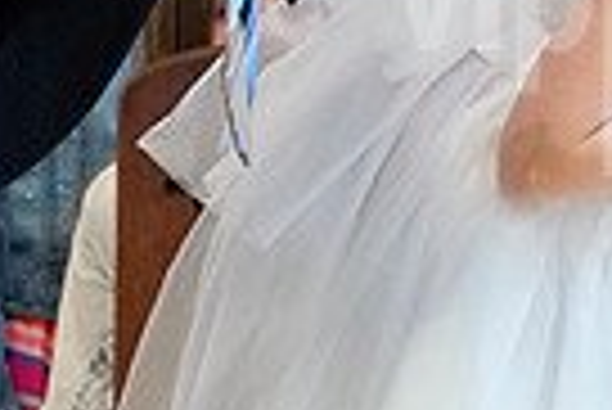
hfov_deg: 3.9
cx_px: 644
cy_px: -421
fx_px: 9056
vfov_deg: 2.6
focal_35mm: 532
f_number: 5.6
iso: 2000
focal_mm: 83
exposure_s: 1/100
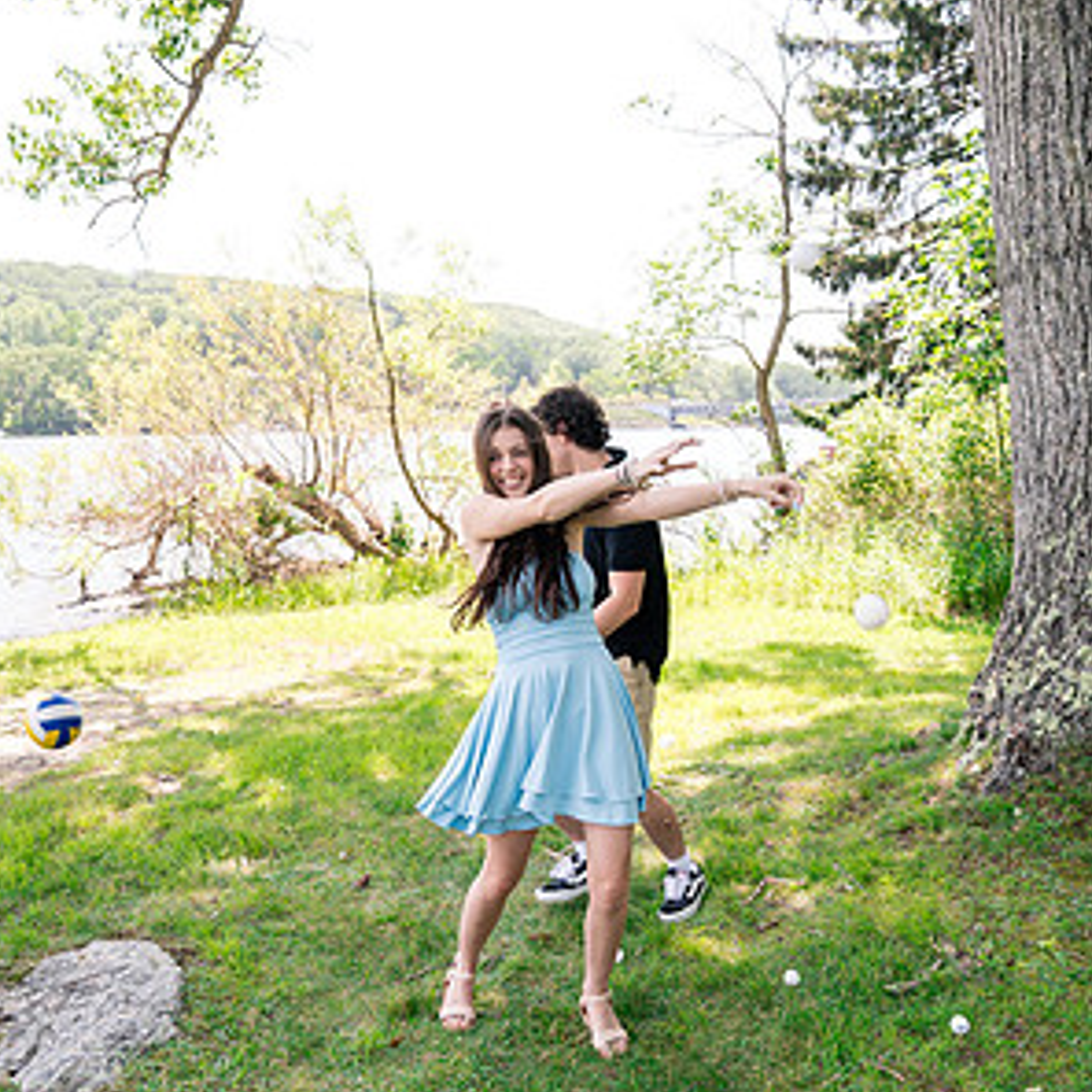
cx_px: 542
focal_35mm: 31
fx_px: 1106
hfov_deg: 52.5
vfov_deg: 52.5
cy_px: 579
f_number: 3.5
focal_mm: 24
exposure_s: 1/250
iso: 160
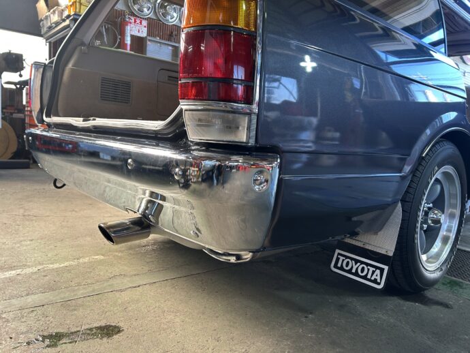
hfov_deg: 67.3
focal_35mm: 26
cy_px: 176
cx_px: 235
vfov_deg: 53.1
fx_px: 353
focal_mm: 5.7
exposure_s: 1/120
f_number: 1.5
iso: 100
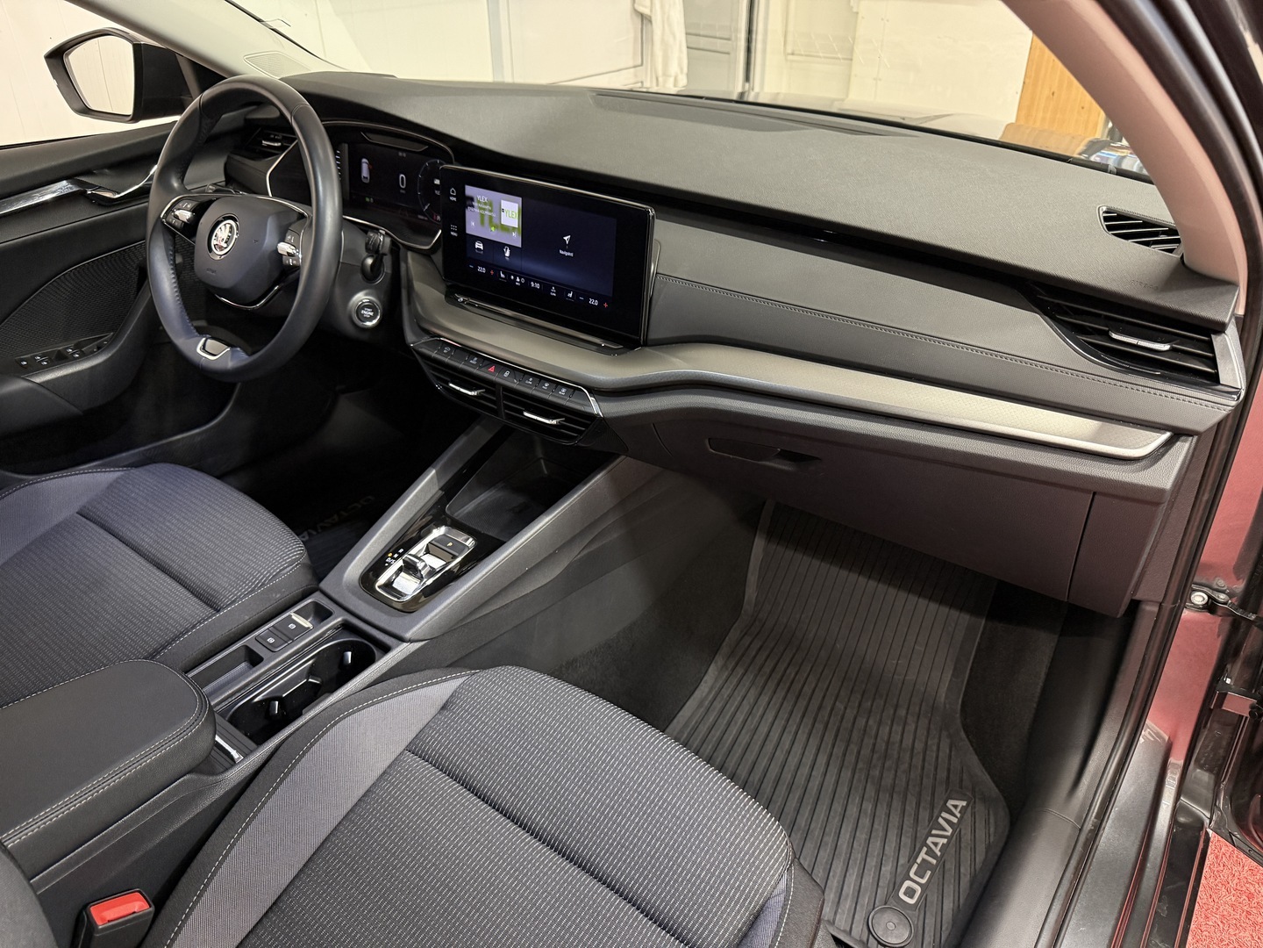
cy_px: 474
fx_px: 876
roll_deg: +0.5
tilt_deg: -32.0
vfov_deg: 56.8
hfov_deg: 71.6
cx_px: 632
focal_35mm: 24
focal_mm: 6.76
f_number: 1.78
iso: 320
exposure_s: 1/50
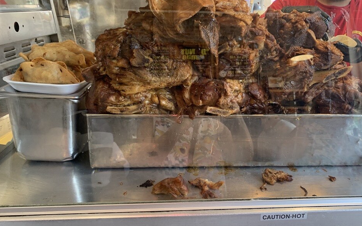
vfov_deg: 41.8
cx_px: 195
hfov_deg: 62.8
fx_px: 296
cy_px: 112
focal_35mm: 30
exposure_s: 1/60
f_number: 1.8
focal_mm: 4.25
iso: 125
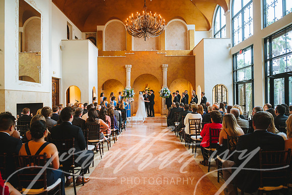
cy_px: 98
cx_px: 146
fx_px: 195
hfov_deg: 73.8
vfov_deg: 53.1
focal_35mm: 24
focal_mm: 24
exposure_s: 1/125
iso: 4000
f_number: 2.8
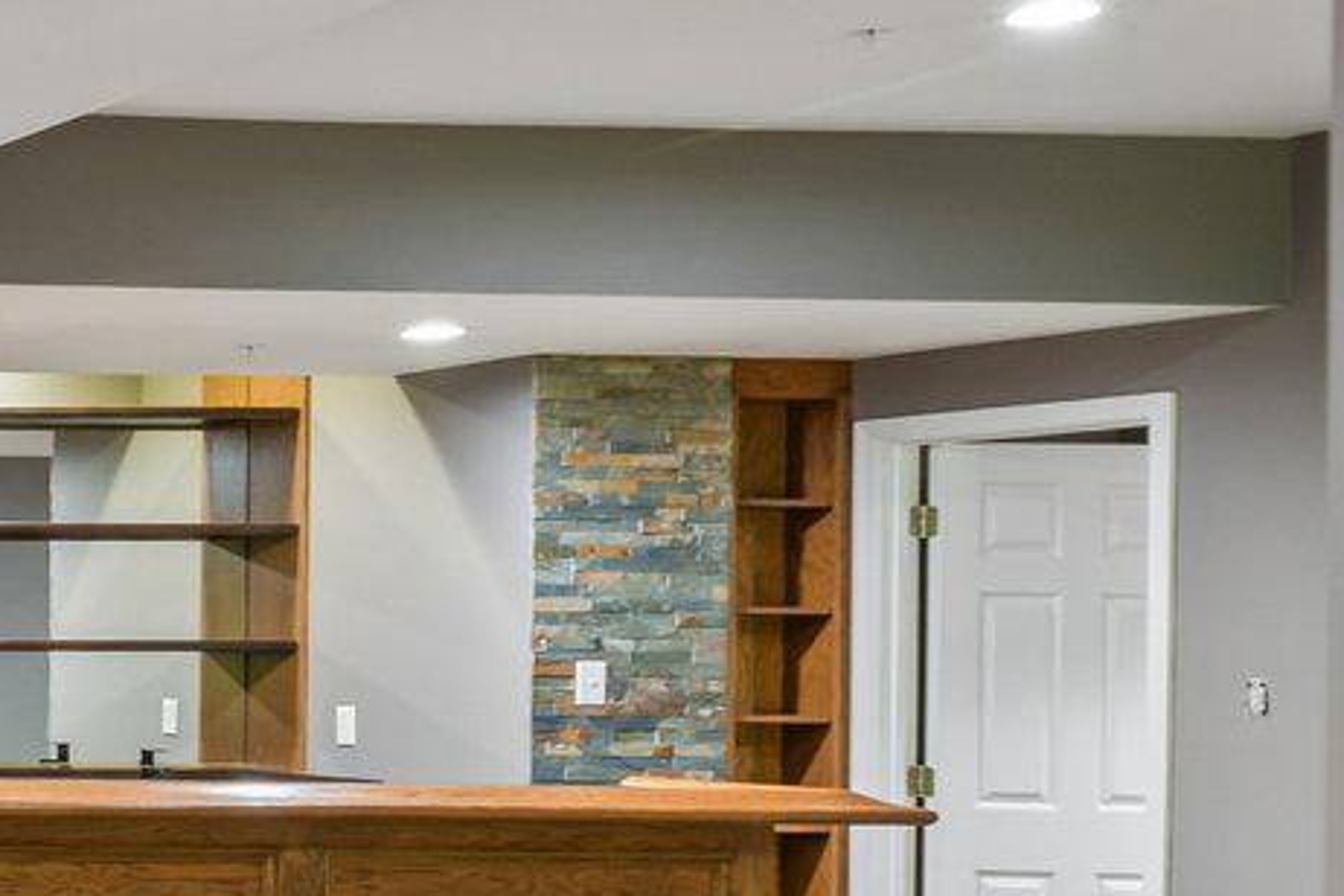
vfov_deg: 21.7
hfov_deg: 19.4
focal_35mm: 62
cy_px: 700
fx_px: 2314
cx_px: -1306
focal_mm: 14
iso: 400
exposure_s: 1/3.33
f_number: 8
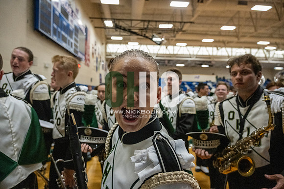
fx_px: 189
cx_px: 142
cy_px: 94
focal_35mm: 24
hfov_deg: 73.7
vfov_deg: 53.2
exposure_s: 1/800
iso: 12800
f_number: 4
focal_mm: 24
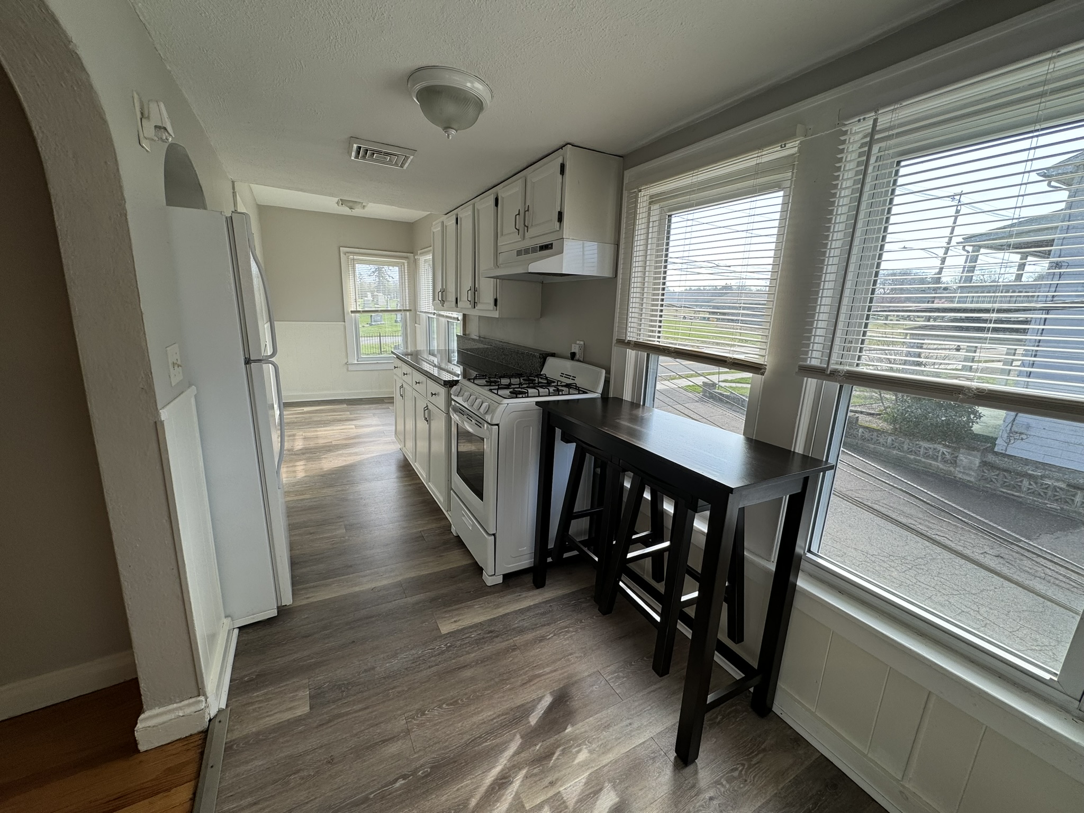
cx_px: 542
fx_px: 438
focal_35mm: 14
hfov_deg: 102.1
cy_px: 406
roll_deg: -1.8
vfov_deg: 85.7
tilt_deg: -14.3
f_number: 2.2
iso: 40
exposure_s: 1/179
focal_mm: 2.22
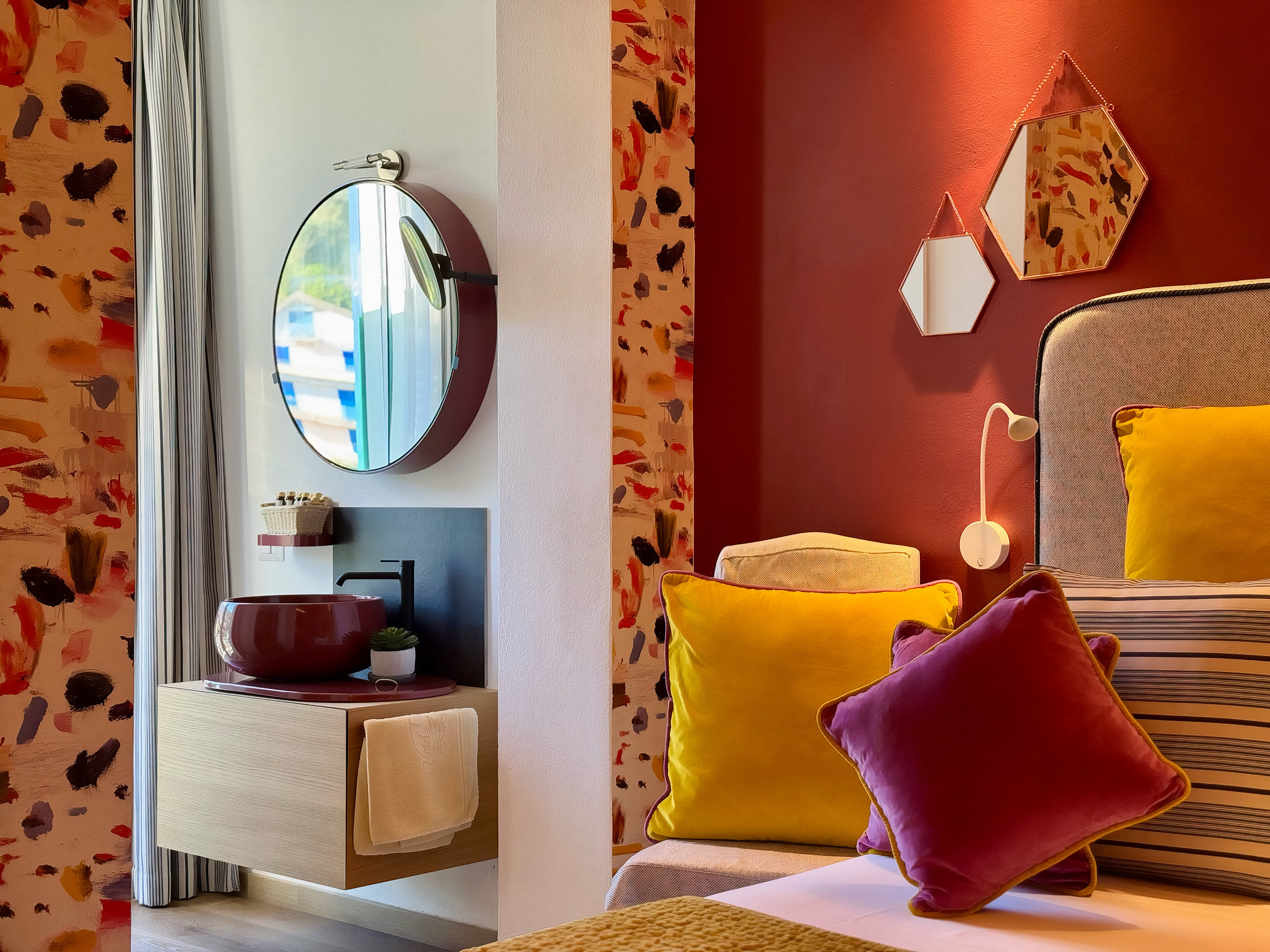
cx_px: 635
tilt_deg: +0.5
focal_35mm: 48
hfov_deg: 39.7
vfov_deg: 30.3
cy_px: 476
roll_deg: +0.7
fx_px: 1761
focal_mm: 6.76
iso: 100
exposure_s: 1/100
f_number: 1.78
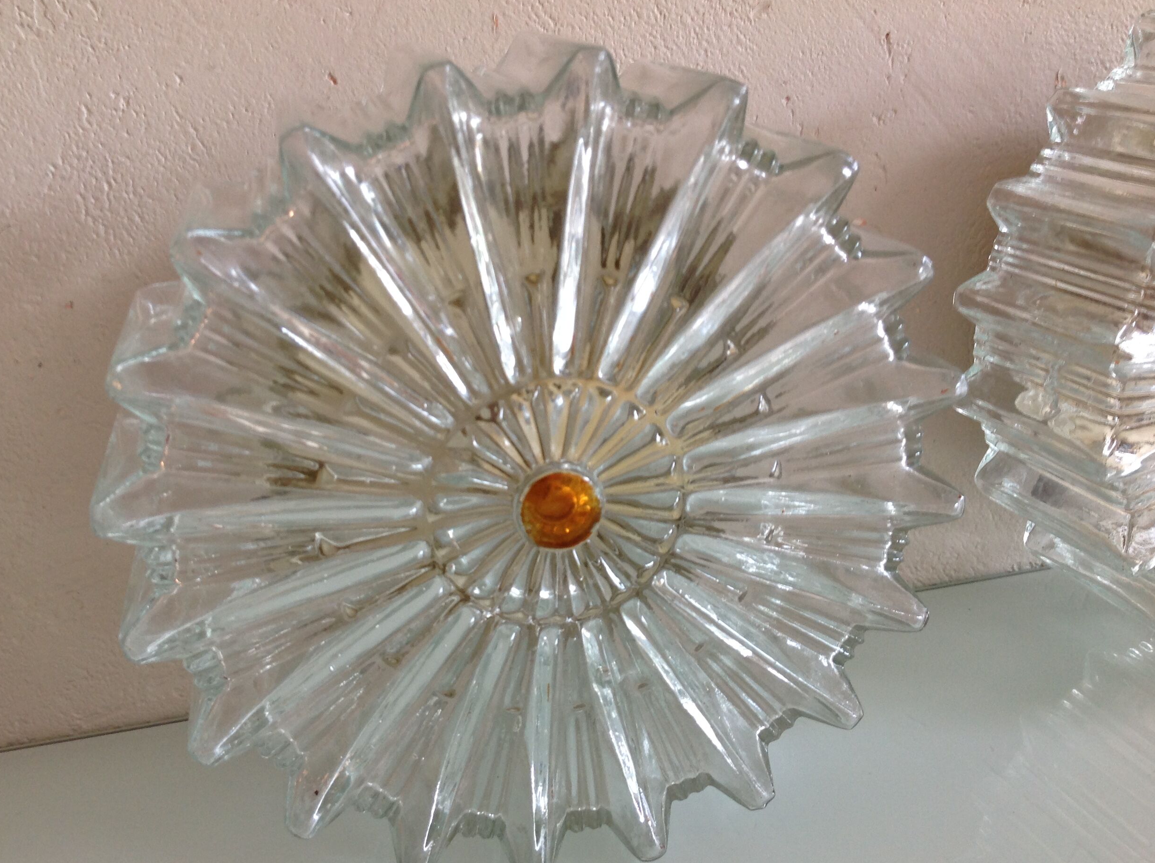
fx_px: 1233
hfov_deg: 50.2
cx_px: 547
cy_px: 445
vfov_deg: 38.6
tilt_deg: -16.7
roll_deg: +5.6
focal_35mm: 37
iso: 64
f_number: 2.4
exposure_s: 1/15
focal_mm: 4.28
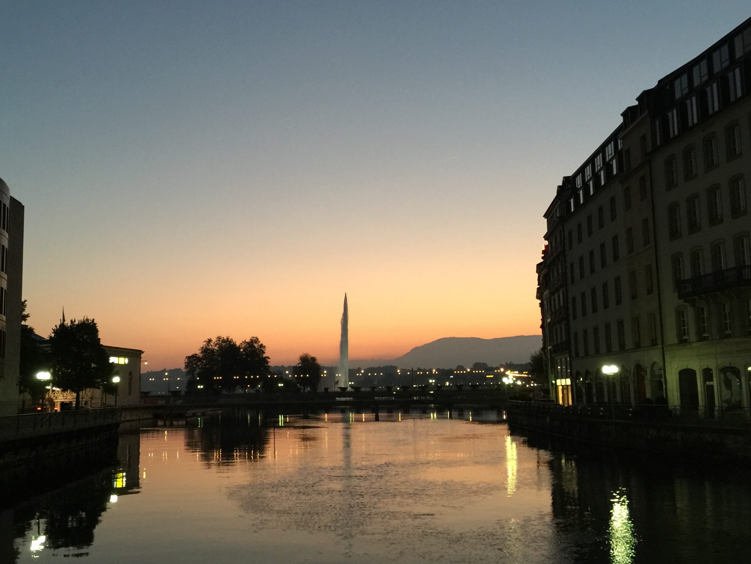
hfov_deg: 52.5
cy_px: 305
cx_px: 328
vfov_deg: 40.7
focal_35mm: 35
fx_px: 759
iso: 100
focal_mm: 4.15
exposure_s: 1/10
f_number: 2.2
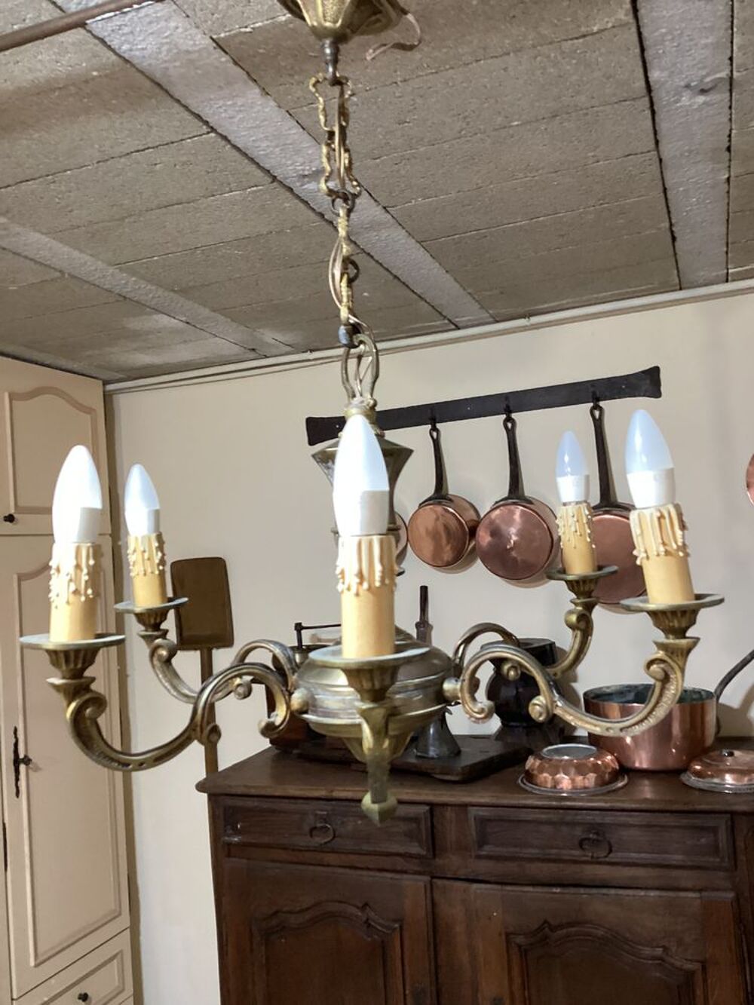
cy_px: 502
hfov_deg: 45.4
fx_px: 900
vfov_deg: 58.3
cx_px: 377
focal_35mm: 31
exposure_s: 1/40
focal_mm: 3.3
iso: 250
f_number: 2.4
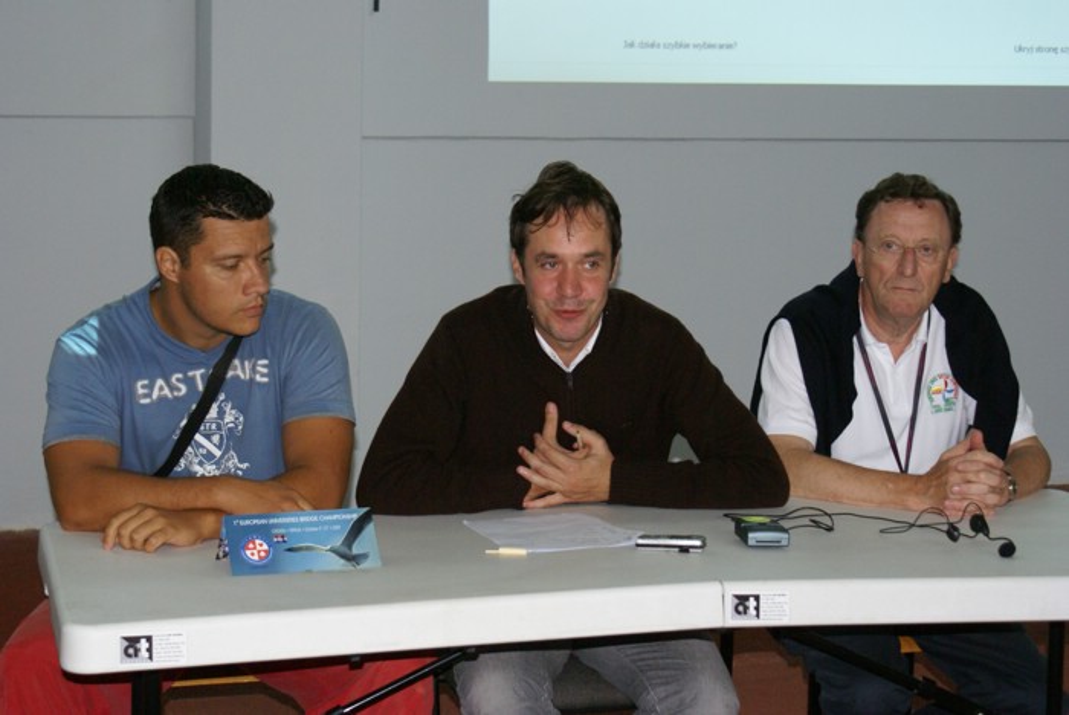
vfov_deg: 18.2
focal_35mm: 75
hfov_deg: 27.0
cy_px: 358
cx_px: 534
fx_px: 2229
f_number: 5.6
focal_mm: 50
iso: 800
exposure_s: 1/30
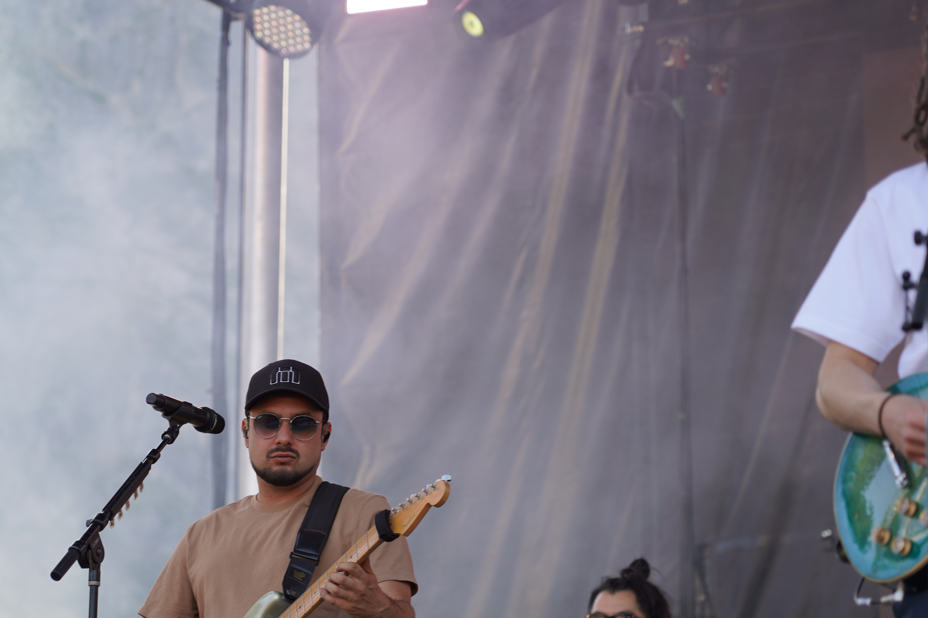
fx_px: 3299
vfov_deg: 10.7
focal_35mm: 128
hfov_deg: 16.0
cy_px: 394
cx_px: 398
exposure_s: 1/160
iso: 125
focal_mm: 96
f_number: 4
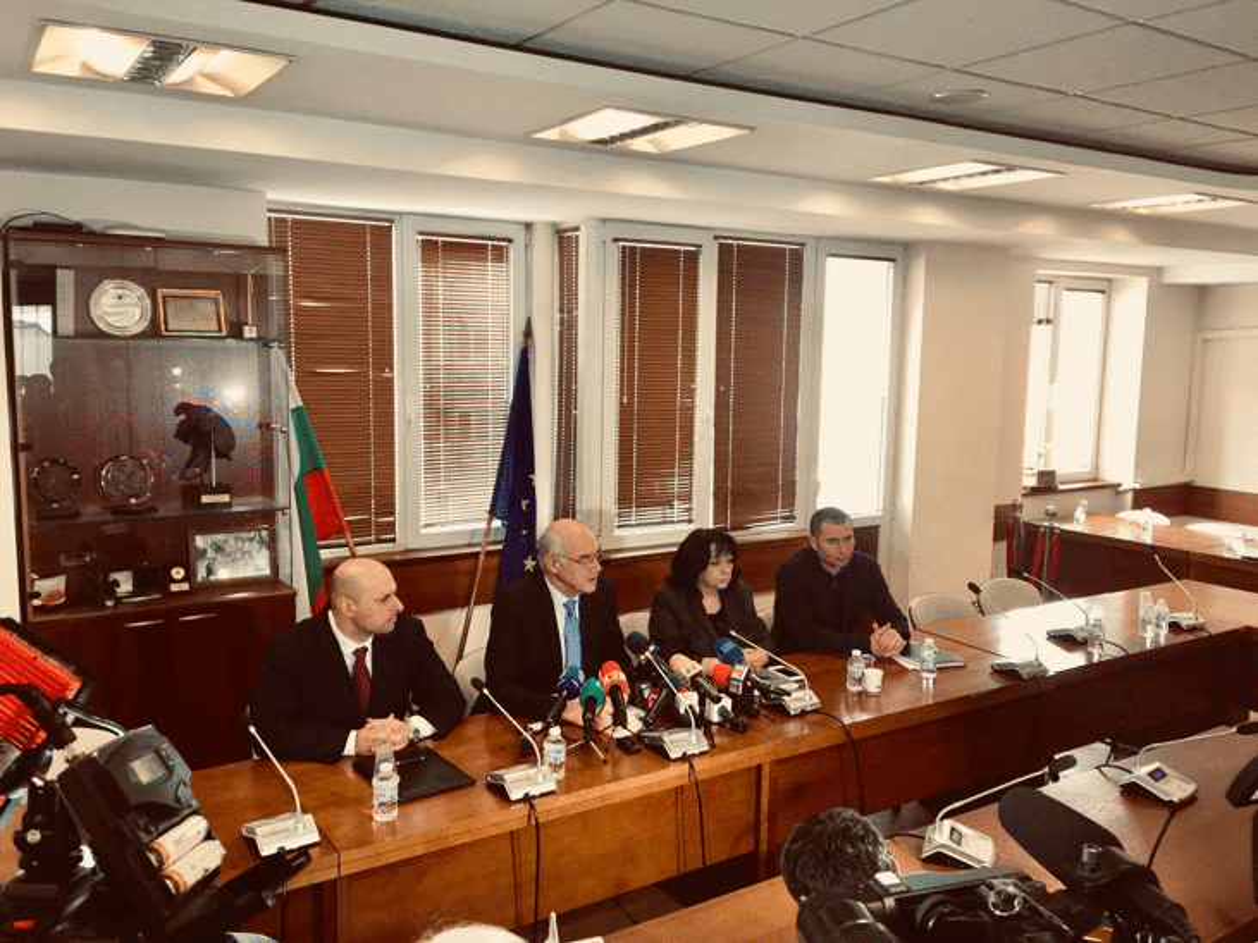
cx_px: 629
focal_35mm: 29
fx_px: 1054
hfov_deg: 61.7
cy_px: 472
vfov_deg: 48.2
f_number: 2.2
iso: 100
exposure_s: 1/17
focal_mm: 4.15
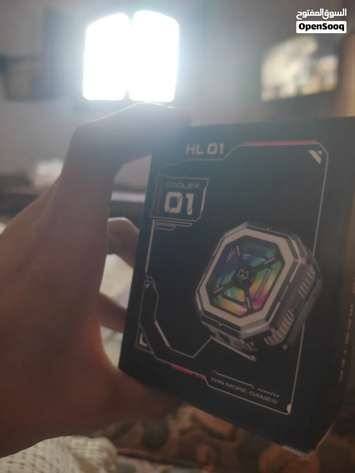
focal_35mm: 26
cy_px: 236
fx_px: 355
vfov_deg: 67.3
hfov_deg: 53.1
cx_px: 178
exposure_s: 1/33
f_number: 1.79
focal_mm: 4.74
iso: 483
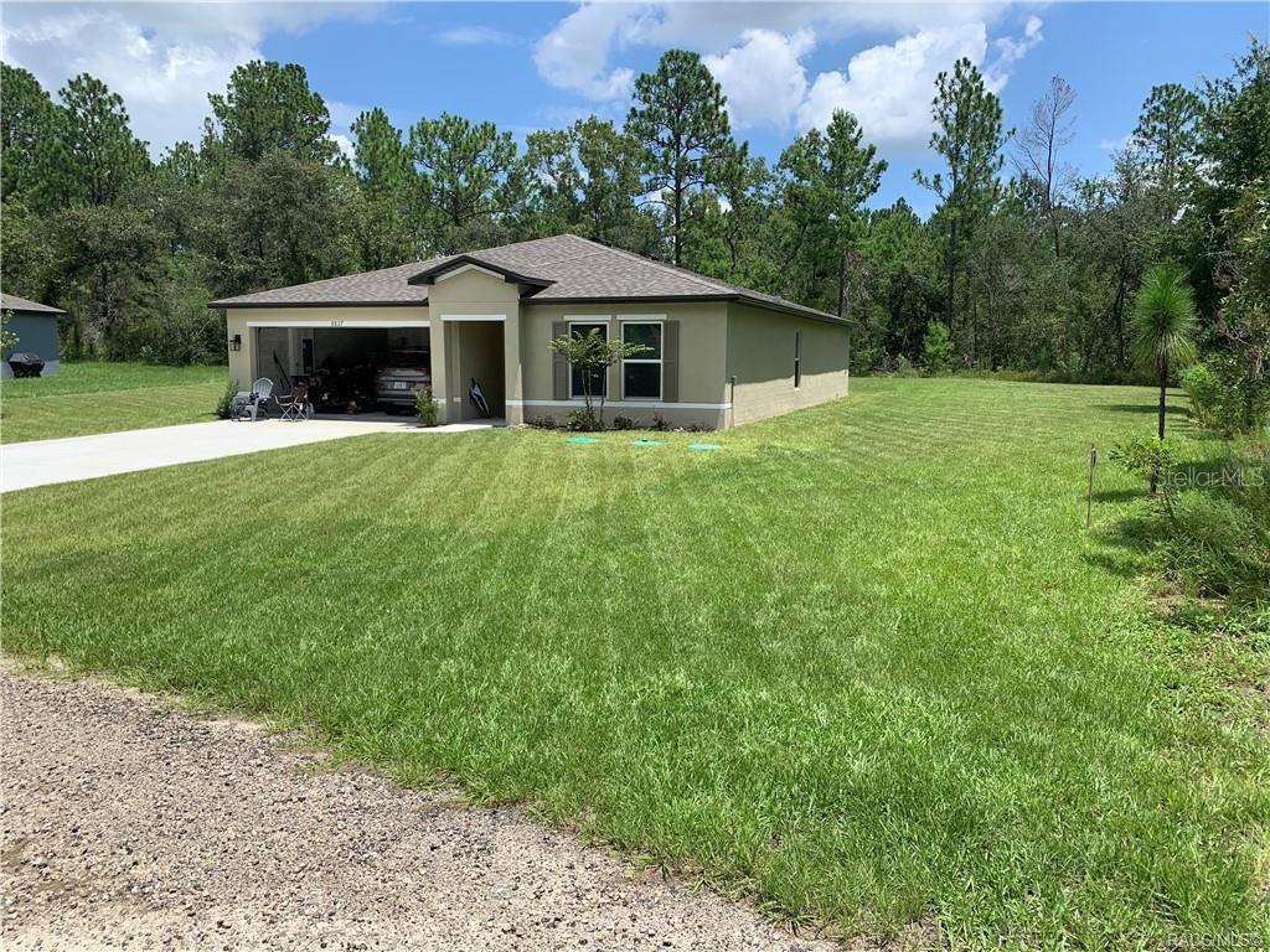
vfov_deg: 53.1
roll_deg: +0.2
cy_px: 476
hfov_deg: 67.3
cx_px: 635
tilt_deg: -6.4
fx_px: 954
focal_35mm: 26
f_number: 1.8
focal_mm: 4.25
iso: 25
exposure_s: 1/2257
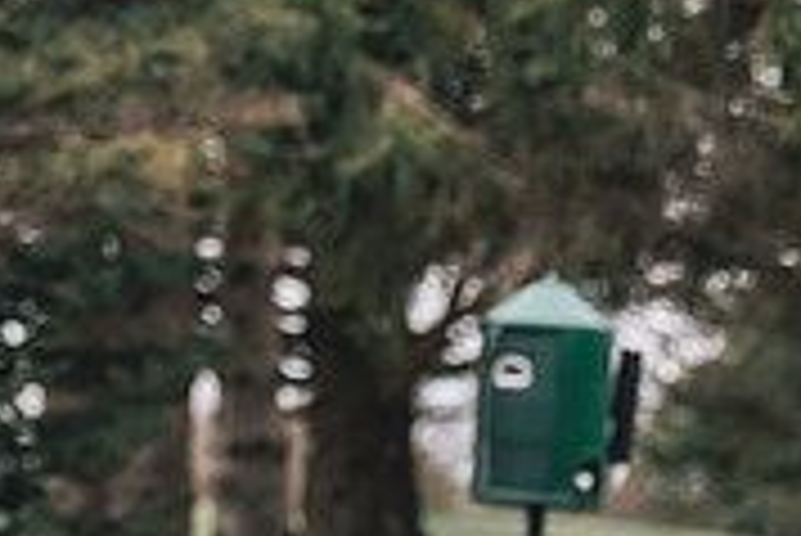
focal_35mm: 337
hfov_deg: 6.0
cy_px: 83
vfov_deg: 4.1
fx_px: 7504
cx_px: -373
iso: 640
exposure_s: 1/4000
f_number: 2.8
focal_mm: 98
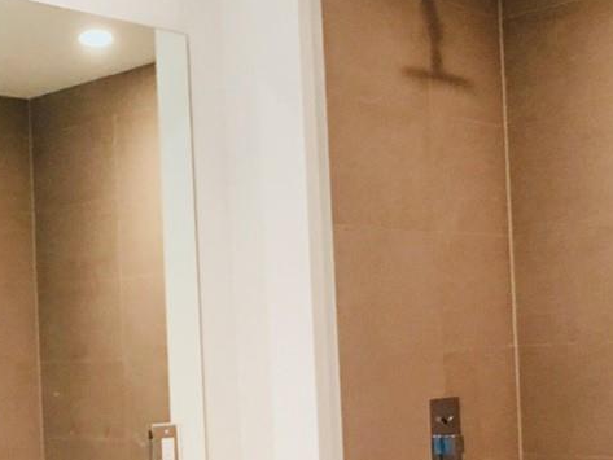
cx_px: 215
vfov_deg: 15.0
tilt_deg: +0.6
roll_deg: +2.4
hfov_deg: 20.0
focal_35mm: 98
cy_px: 355
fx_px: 1736
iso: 80
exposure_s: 1/15
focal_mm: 4.15
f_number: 2.2
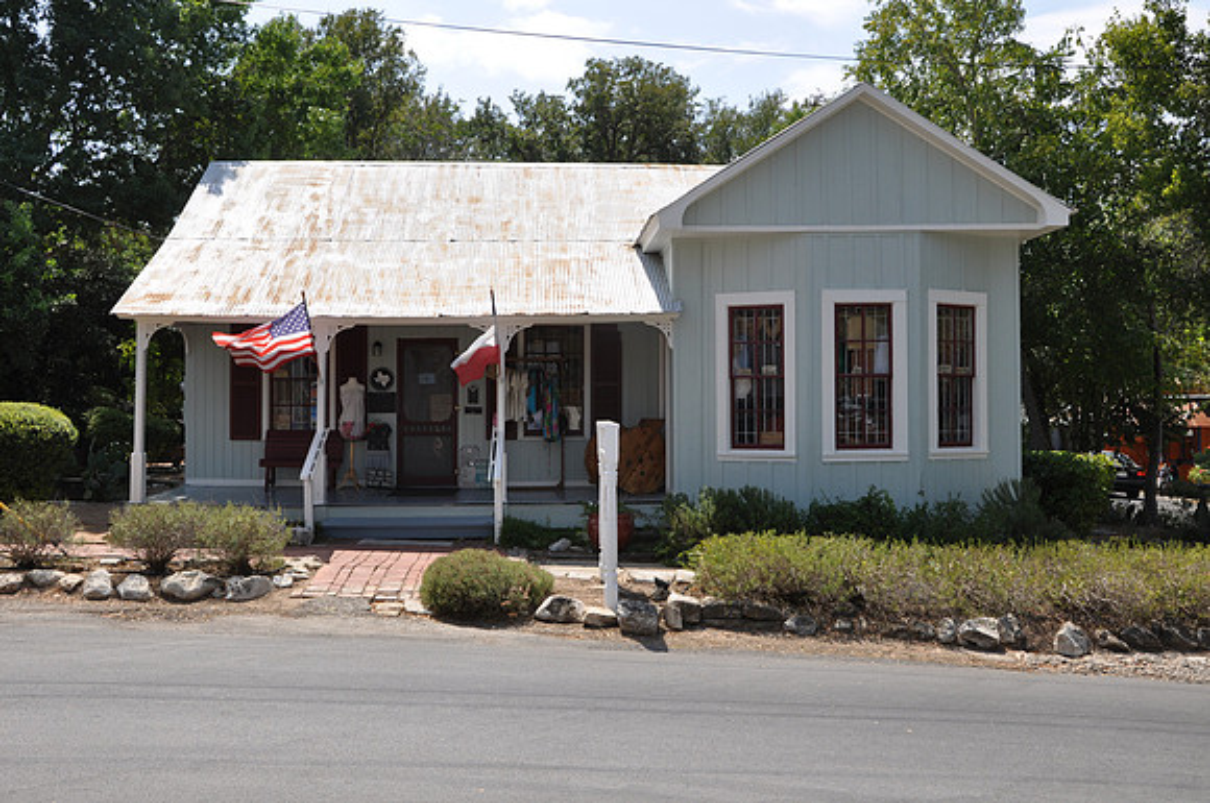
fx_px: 1208
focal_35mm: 36
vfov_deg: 36.8
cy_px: 402
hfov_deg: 53.2
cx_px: 605
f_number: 10
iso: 200
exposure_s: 1/200
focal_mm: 24
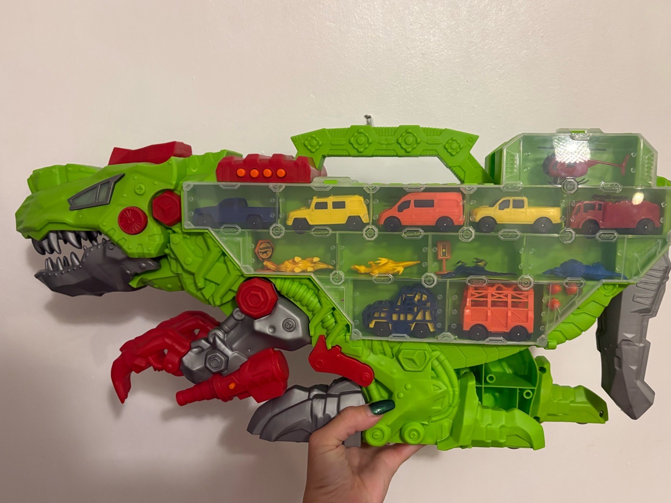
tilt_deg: -14.5
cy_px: 273
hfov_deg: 61.6
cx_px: 357
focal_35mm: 29
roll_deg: +2.2
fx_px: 562
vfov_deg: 48.2
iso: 400
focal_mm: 5.96
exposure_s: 1/33
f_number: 1.6
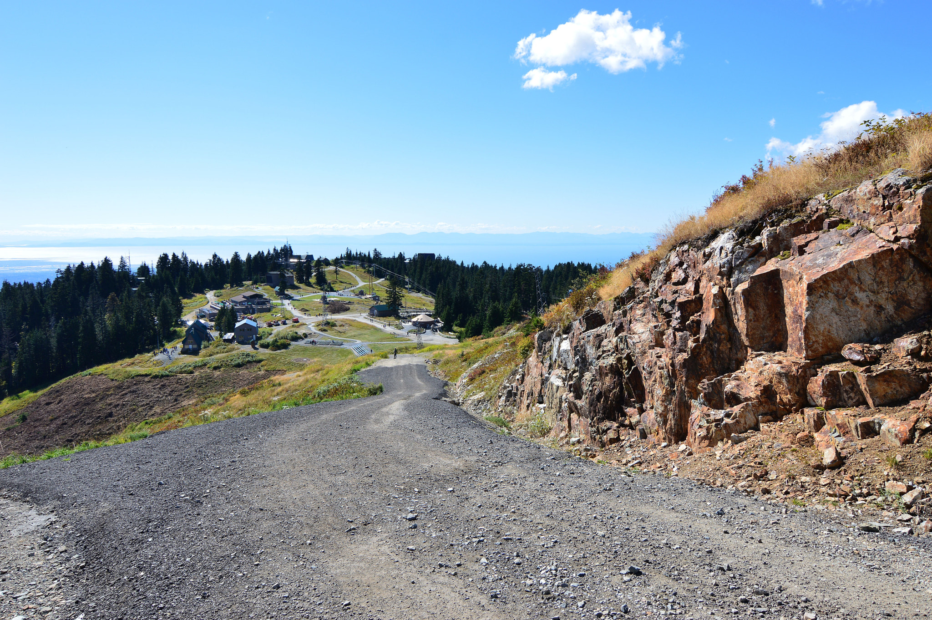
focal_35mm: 22
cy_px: 310
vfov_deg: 56.1
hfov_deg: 77.4
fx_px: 582
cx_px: 466
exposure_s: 1/200
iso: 100
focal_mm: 15
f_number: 8
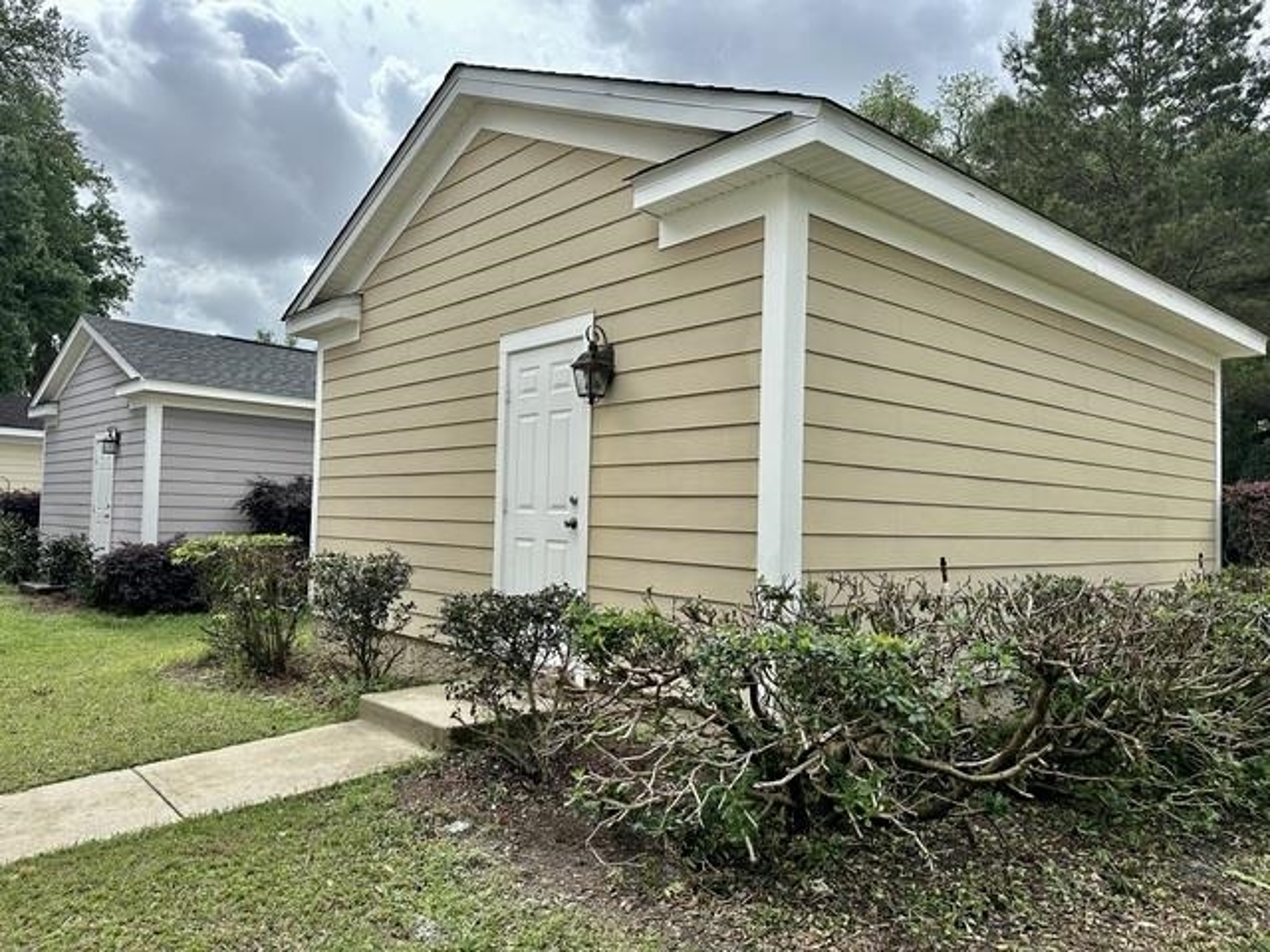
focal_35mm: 24
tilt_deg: +3.1
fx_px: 881
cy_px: 476
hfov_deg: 71.6
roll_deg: -1.6
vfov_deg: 56.8
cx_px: 635
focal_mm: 6.86
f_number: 1.78
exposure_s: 1/2732
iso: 80
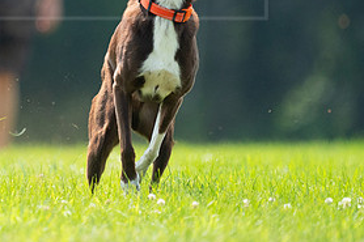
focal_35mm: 1254
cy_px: -1
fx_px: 12671
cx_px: 52
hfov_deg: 1.6
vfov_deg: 1.1
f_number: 6.3
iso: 3200
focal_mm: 600
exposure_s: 1/4000
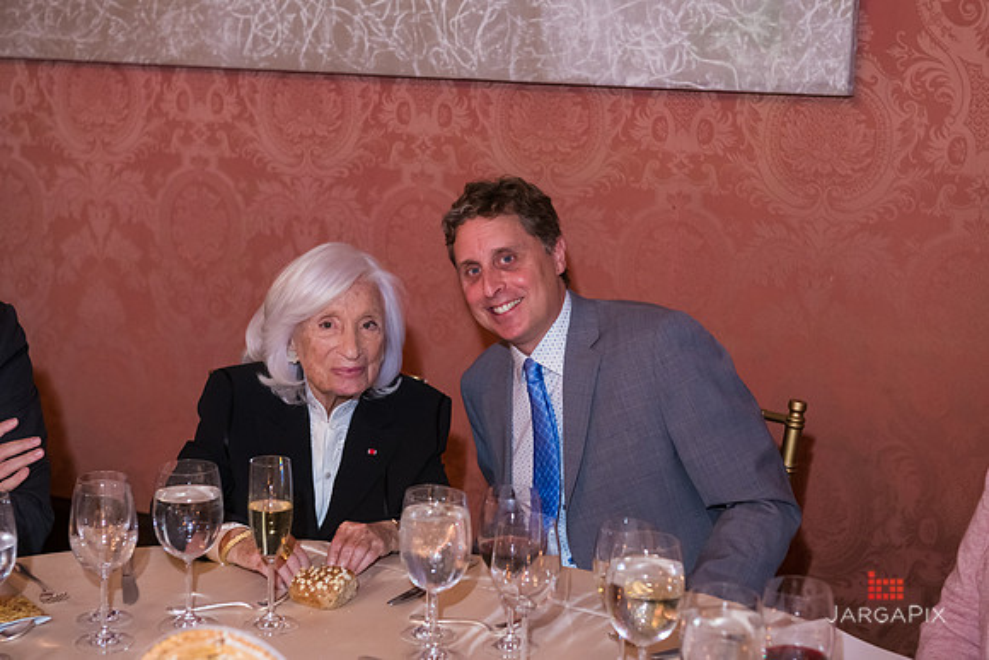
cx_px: 494
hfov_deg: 33.4
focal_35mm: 60
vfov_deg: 22.6
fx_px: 1649
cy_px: 330
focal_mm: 60
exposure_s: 1/80
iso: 3200
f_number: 5
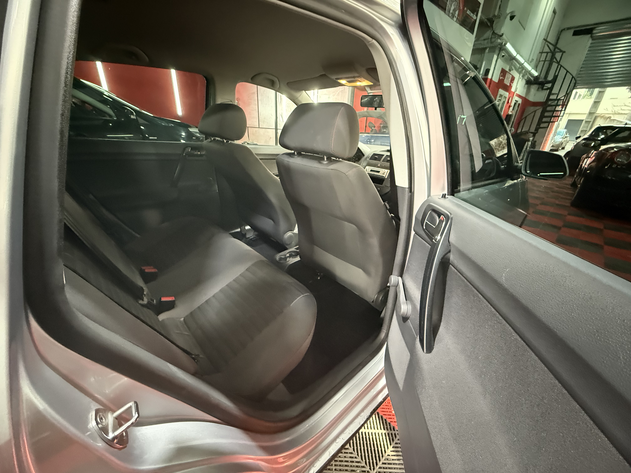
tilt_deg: -23.7
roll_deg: -2.3
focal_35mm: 14
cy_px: 236
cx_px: 316
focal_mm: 2.22
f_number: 2.2
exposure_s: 1/33
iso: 1250
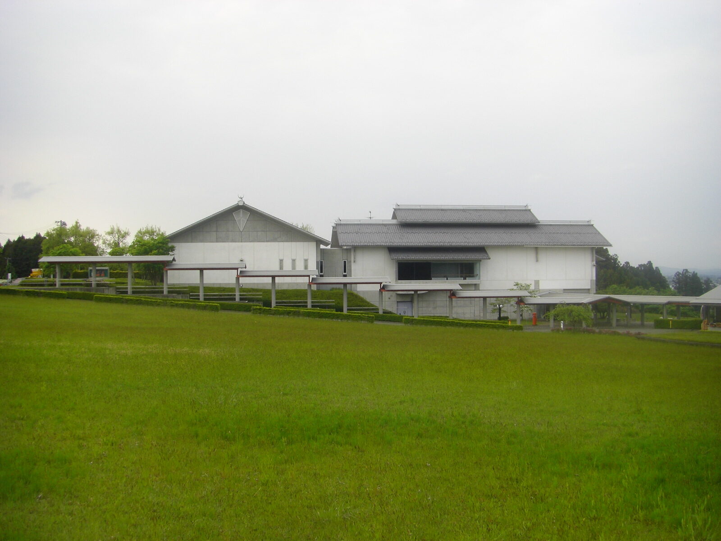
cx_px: 360
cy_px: 270
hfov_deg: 49.0
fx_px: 791
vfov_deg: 37.7
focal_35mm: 38
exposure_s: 1/200
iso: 50
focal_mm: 6.3
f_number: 4.6
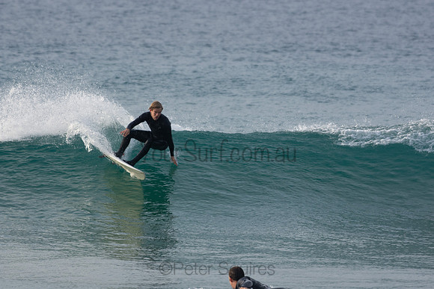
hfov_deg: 4.3
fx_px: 5788
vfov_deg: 2.9
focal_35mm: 480
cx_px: 217
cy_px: 144
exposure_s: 1/1600
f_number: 5.6
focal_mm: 320
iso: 450
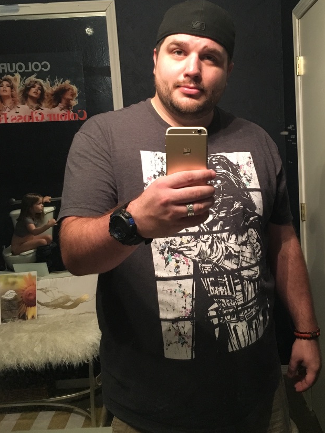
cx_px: 200
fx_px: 451
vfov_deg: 51.1
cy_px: 182
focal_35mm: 36
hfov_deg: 39.4
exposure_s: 1/15
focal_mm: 4.15
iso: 200
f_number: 2.2
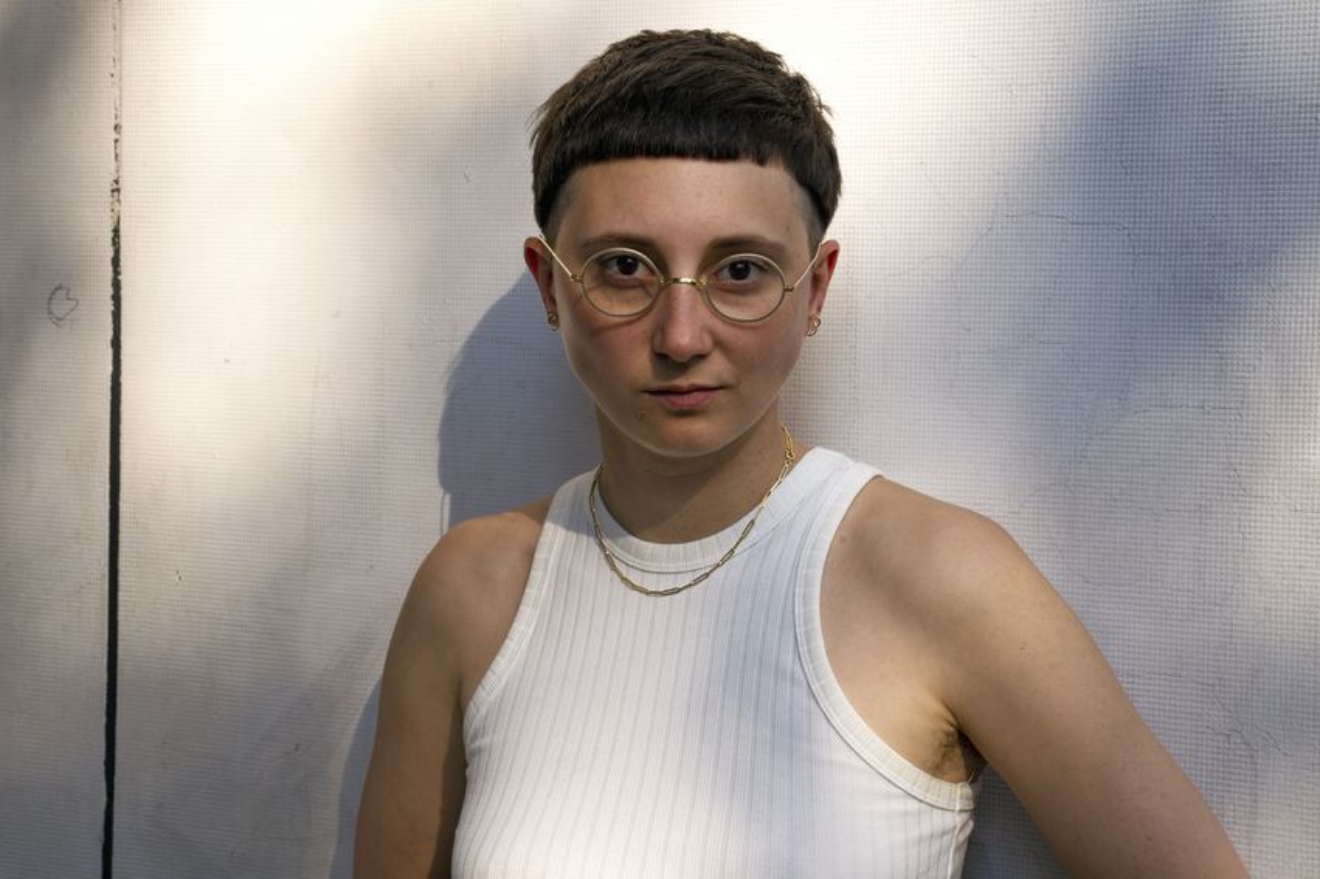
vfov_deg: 18.2
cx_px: 660
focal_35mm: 75
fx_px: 2749
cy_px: 440
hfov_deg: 27.0
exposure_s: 1/50
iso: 160
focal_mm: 75
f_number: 16
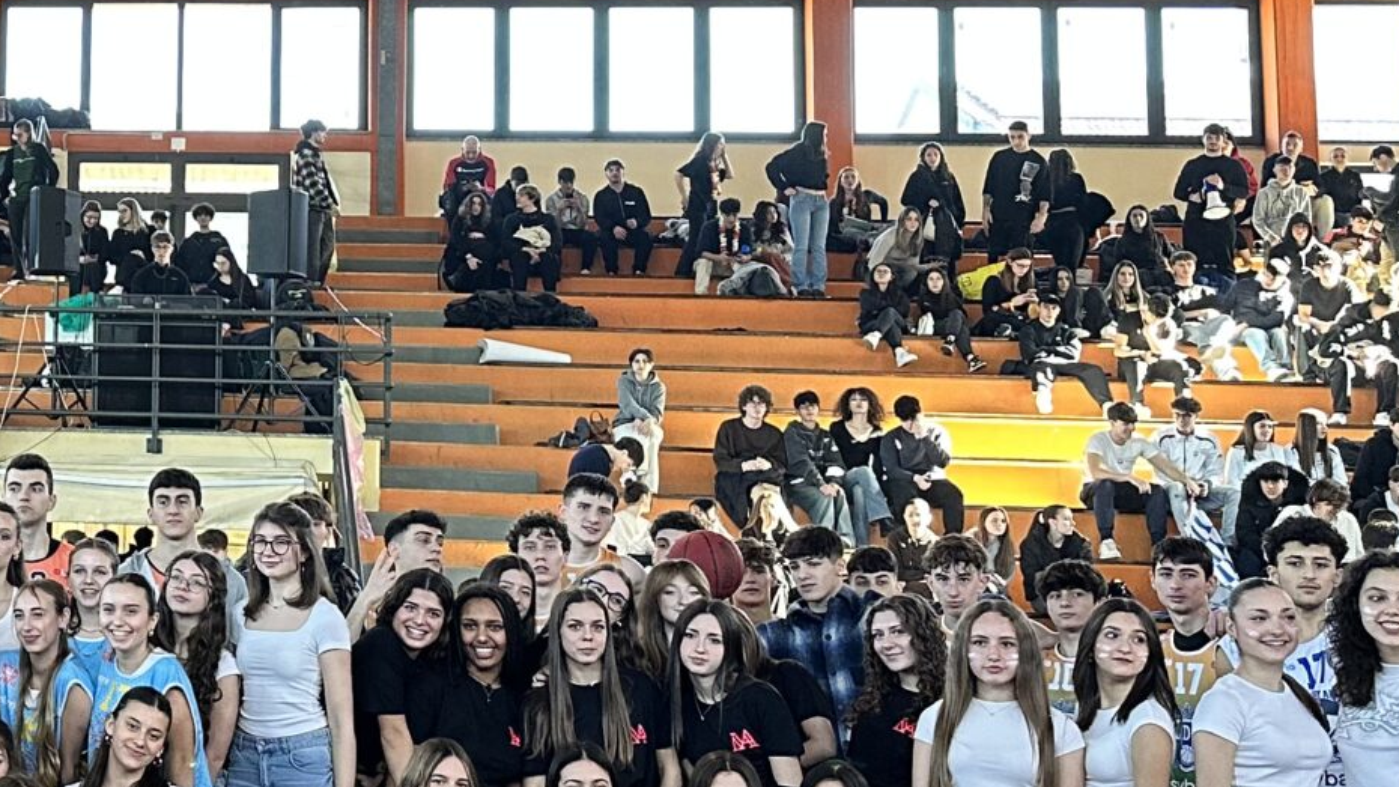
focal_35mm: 72
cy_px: 196
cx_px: -197
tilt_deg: +7.6
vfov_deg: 16.7
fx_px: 2671
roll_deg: -1.7
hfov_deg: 26.6
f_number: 1.78
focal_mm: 6.86
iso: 250
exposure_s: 1/100
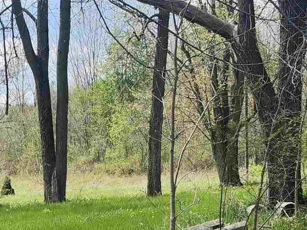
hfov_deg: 20.9
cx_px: 8
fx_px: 807
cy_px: 368
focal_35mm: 91
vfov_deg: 14.8
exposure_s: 1/790
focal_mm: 5.54
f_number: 1.8
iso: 25
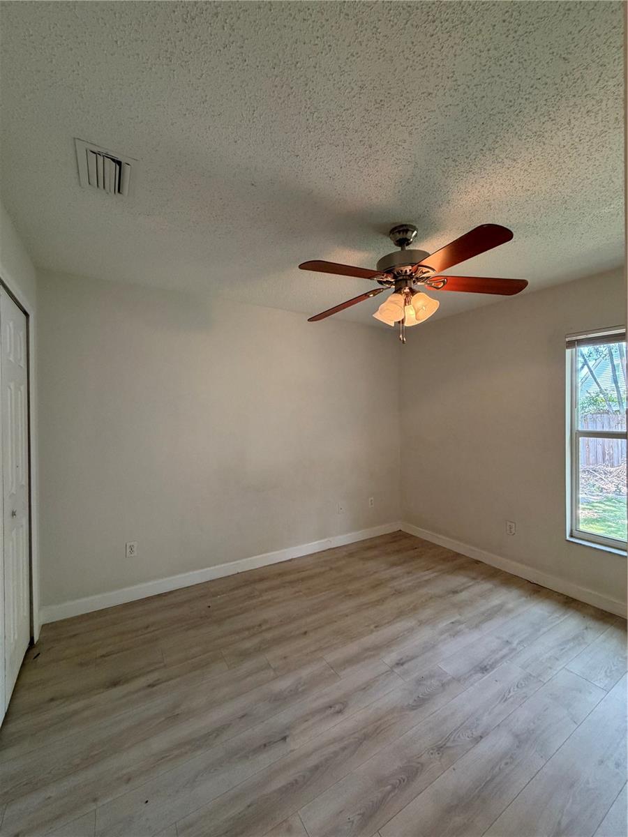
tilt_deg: +0.5
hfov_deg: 85.7
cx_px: 314
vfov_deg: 102.1
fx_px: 339
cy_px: 418
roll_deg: +0.0
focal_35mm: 14
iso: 320
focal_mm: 2.22
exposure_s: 1/60
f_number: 2.2
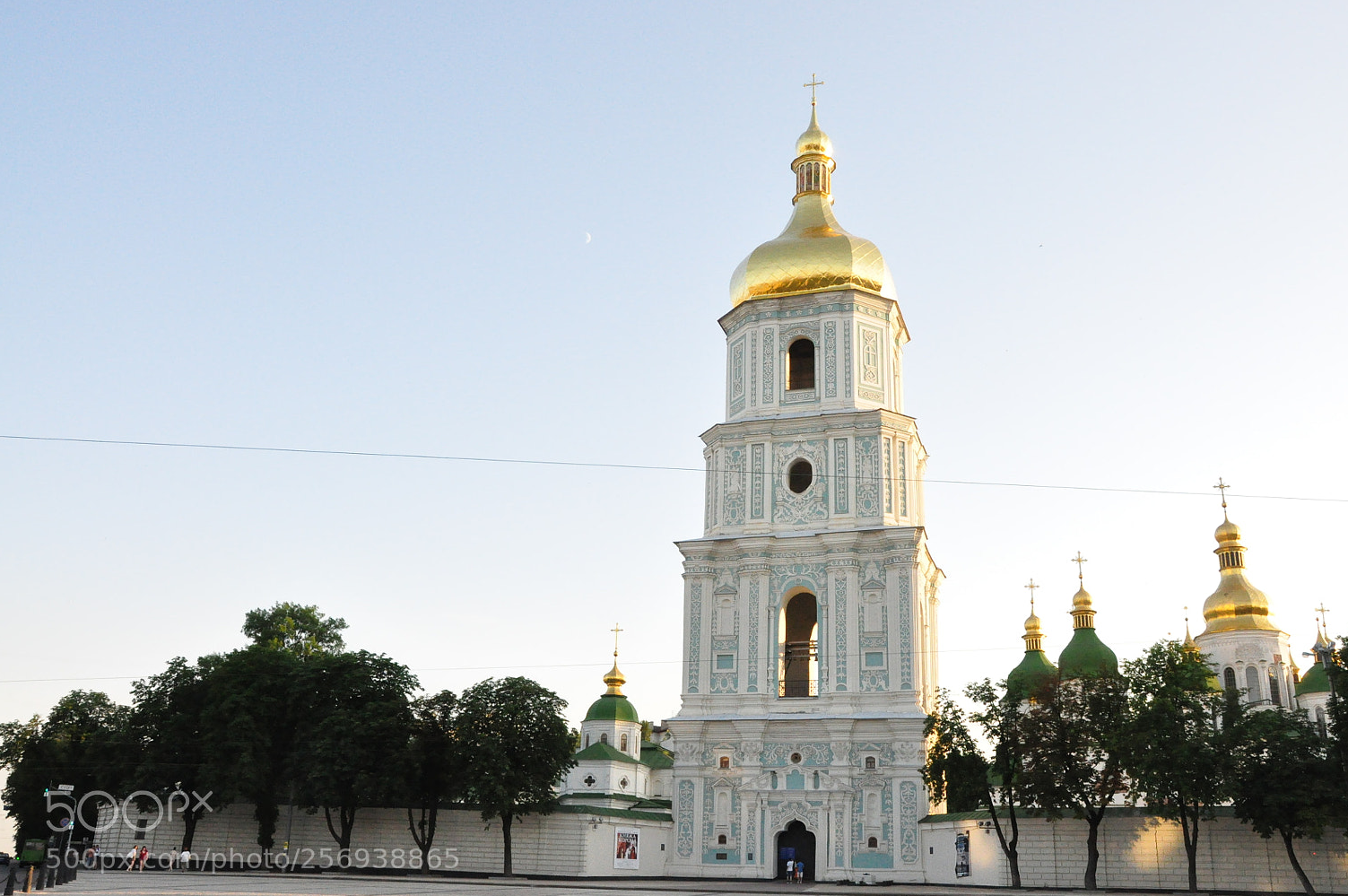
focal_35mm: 34
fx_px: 1254
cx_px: 708
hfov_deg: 56.5
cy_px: 452
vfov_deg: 39.3
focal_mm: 21
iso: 3200
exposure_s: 1/640
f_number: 11
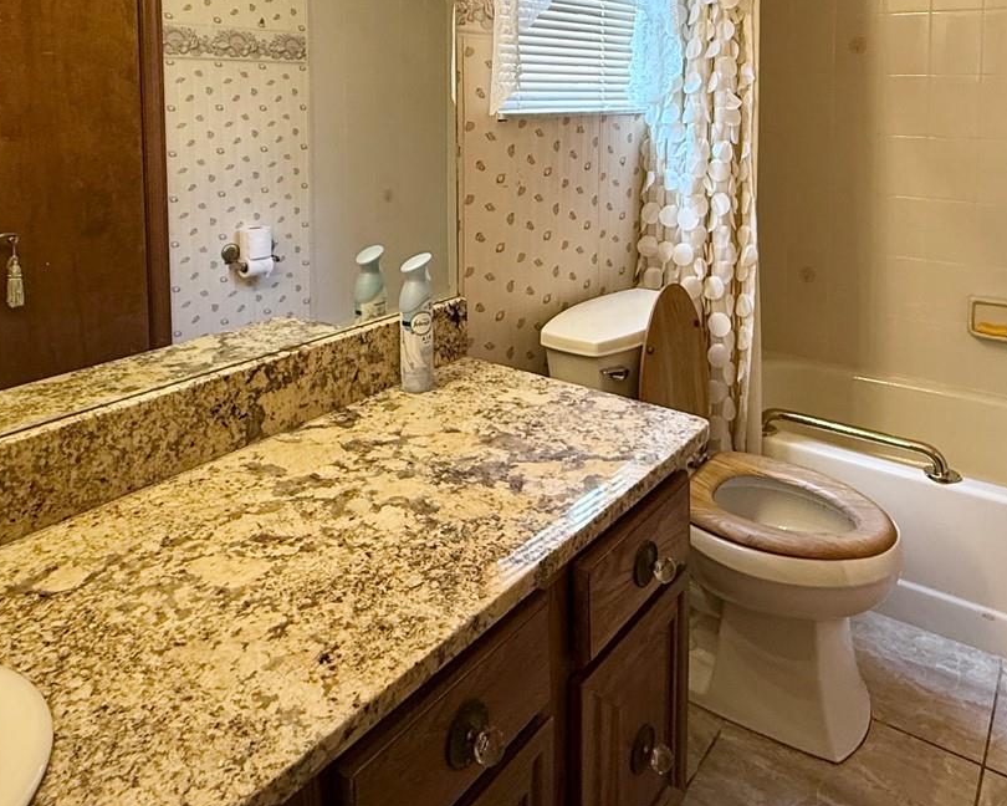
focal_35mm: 27
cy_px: 143
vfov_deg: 49.5
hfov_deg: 63.8
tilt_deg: -3.3
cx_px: 578
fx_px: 805
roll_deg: -0.6
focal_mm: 2.22
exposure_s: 1/60
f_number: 2.2
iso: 200
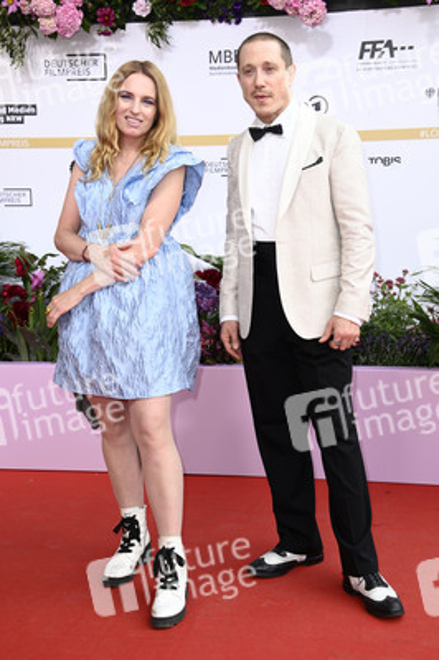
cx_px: 220
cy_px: 330
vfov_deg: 36.3
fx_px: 1008
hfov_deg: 24.6
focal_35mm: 55
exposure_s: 1/250
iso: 640
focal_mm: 55
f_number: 5.6
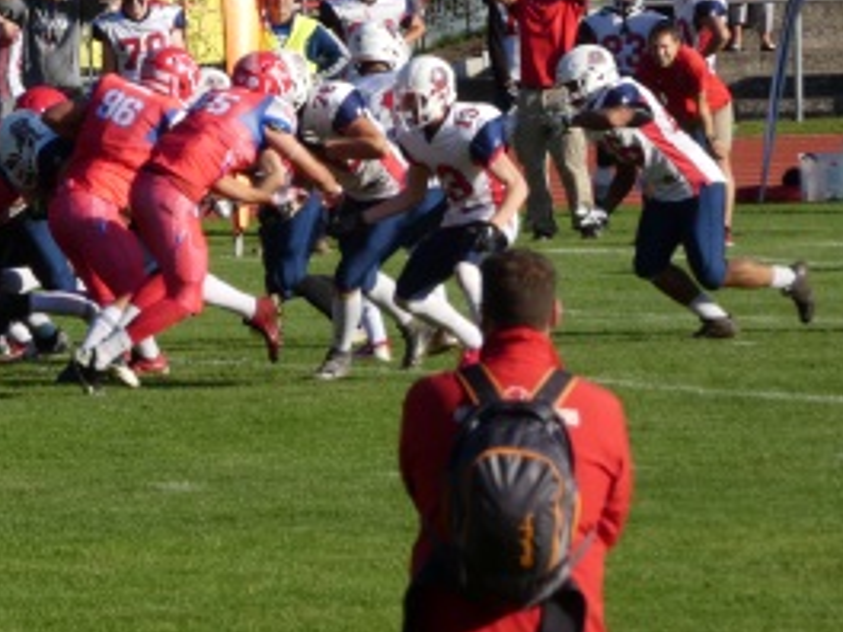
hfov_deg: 3.3
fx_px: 14709
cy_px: 222
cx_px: 73
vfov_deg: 2.5
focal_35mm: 604
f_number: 5.6
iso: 80
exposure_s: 1/320
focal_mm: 57.2
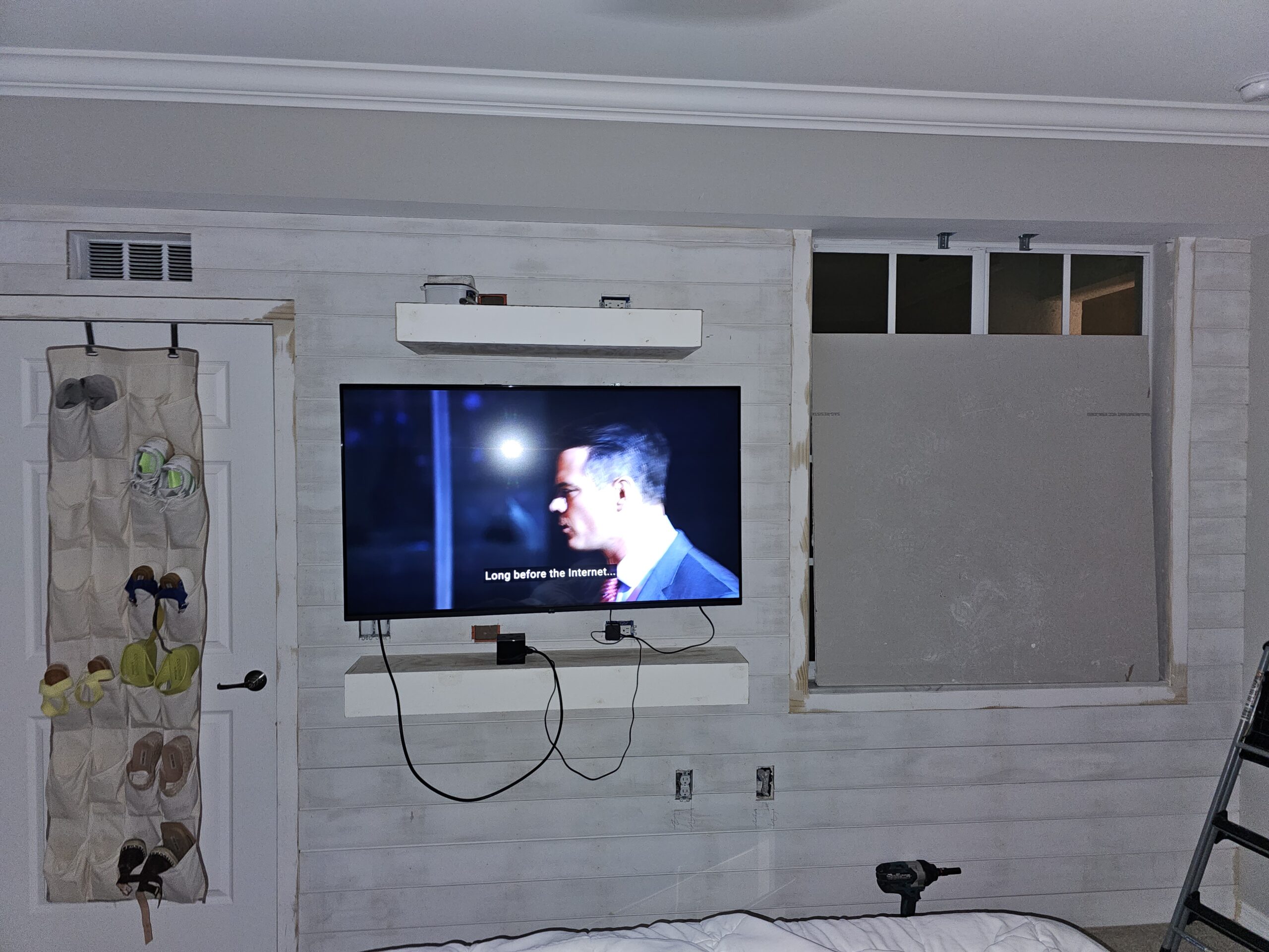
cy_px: 476
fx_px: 843
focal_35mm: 23
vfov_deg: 58.9
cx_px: 634
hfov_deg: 73.9
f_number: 1.7
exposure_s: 1/16
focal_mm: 6.3
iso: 125
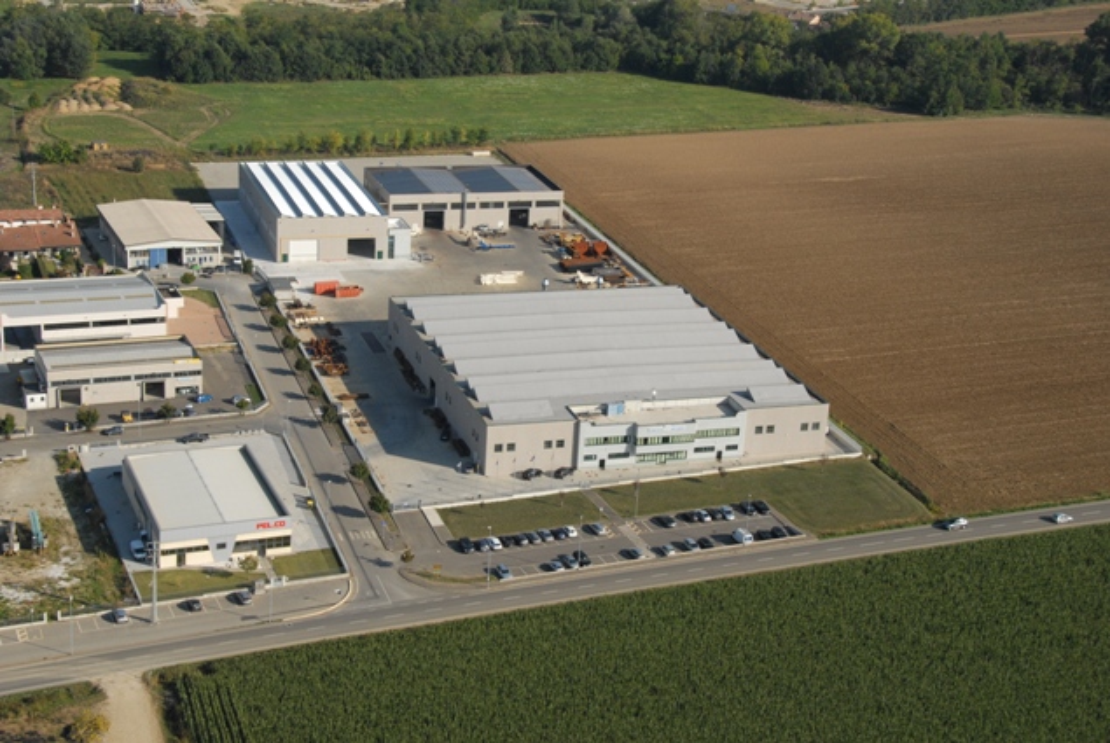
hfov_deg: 35.0
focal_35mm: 57
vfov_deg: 23.8
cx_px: 555
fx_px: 1759
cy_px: 372
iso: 320
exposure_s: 1/800
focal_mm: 38
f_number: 8
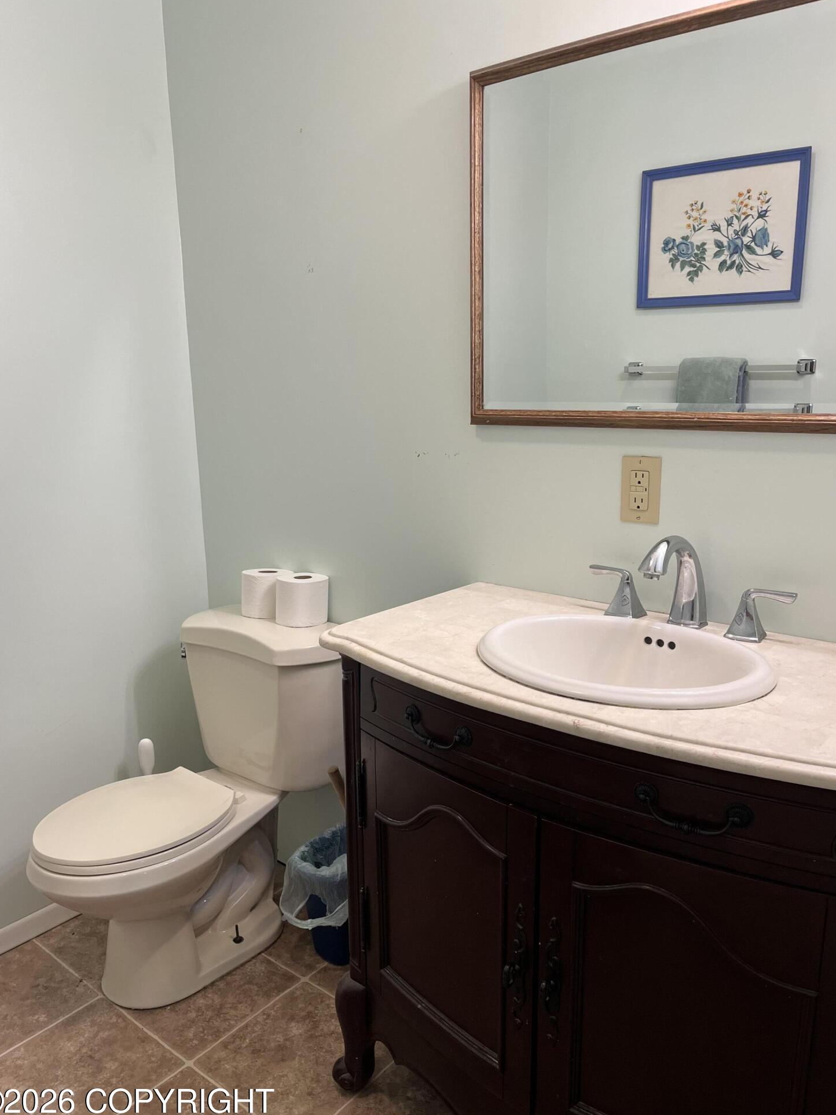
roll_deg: +1.7
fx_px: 870
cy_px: 575
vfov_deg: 65.3
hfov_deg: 51.3
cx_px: 410
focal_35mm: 27
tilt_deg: -12.7
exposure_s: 1/120
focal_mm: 5.1
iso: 100
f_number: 1.6
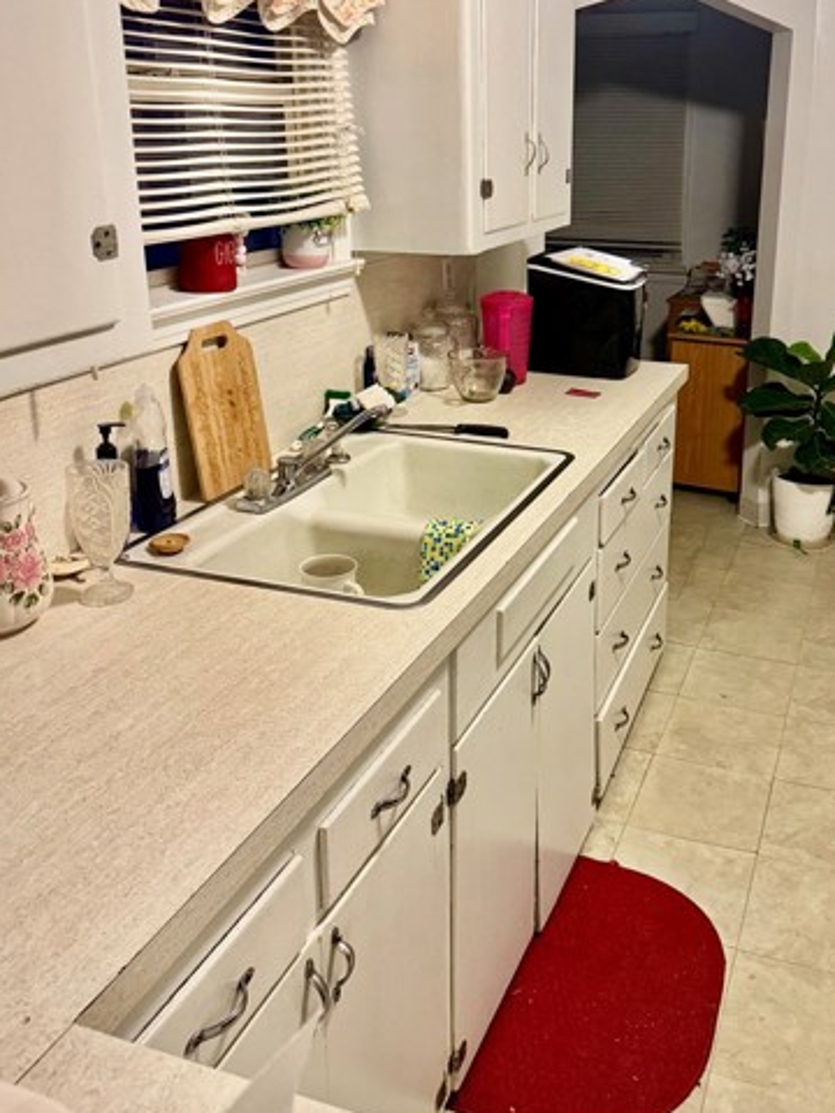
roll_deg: +0.4
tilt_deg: -16.8
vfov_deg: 56.3
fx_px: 1029
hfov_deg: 43.7
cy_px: 436
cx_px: 533
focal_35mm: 32
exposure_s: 1/60
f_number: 1.78
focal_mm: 6.76
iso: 320
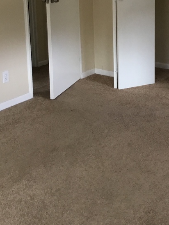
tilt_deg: -10.3
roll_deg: +0.4
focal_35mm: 61
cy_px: 27
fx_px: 397
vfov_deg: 30.4
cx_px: 160
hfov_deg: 23.3
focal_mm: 3.3
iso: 100
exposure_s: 1/33
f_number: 2.4
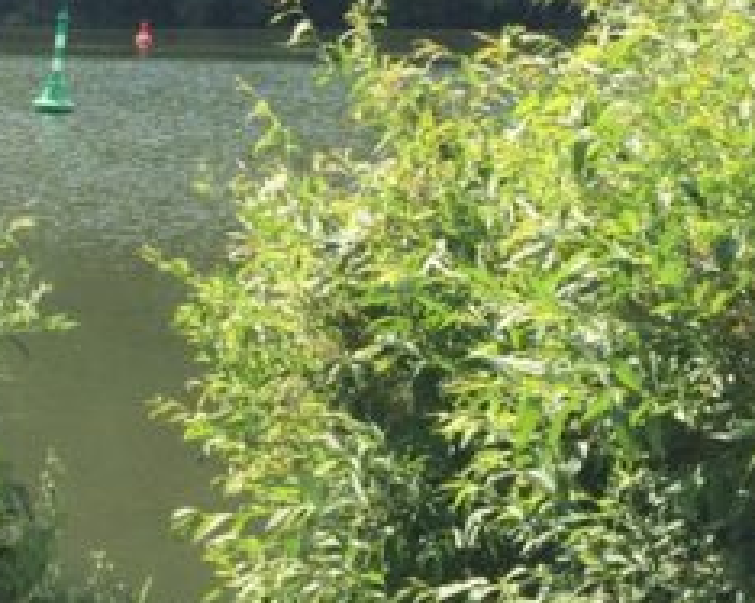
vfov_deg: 18.7
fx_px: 1787
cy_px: 23
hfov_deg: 23.6
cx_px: 184
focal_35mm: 80
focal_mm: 4.12
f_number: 2.2
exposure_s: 1/1080
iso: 32
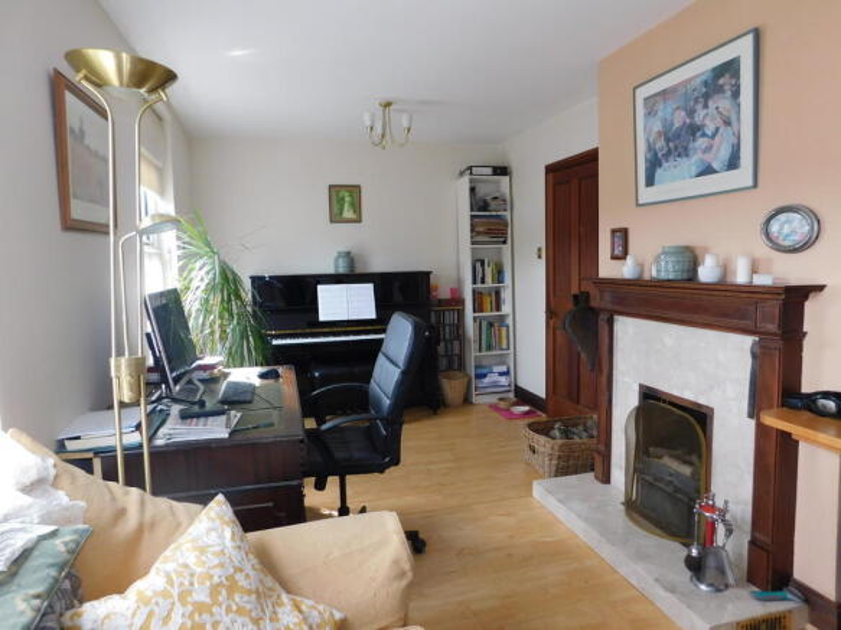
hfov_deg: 73.9
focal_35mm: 23
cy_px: 315
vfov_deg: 58.9
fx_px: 559
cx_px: 420
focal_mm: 4
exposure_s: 1/50
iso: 125
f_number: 3
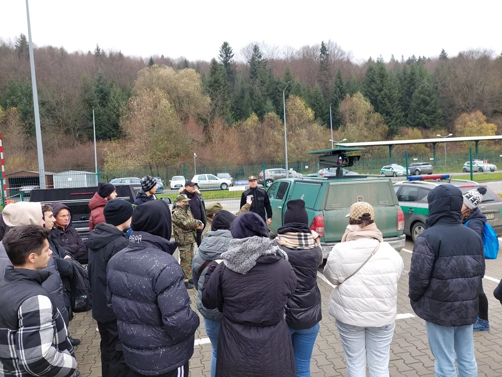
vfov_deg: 54.9
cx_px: 251
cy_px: 188
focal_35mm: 25
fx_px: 363
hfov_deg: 69.4
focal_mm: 5.23
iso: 40
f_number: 1.8
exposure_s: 1/120
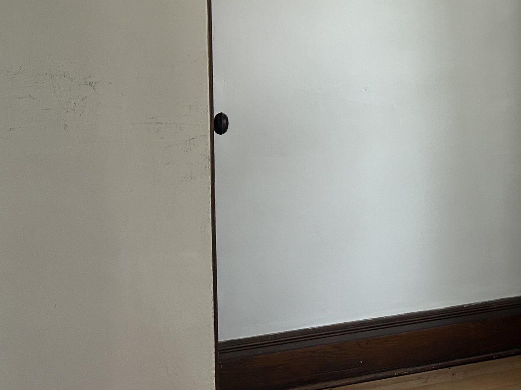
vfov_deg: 24.1
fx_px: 888
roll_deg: +0.6
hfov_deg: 30.2
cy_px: 35
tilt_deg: -1.3
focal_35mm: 59
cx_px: 531
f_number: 1.5
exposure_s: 1/105
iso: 125
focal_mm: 5.7
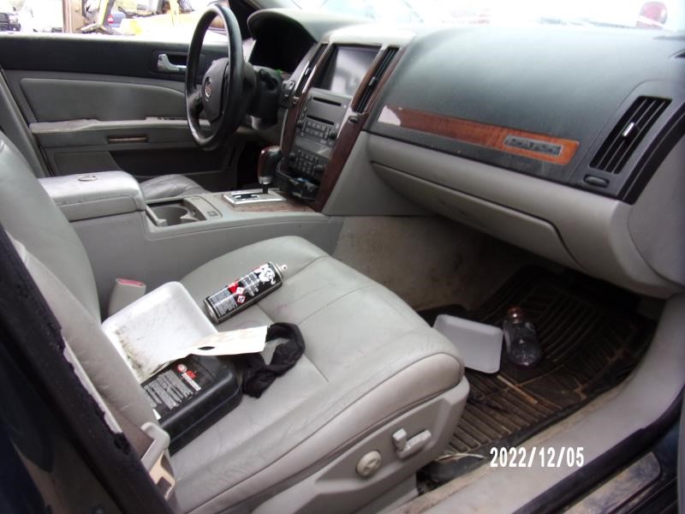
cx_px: 342
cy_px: 257
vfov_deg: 56.8
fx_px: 475
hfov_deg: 71.6
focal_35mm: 24
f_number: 3.3
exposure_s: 1/45
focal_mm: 4.3
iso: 80
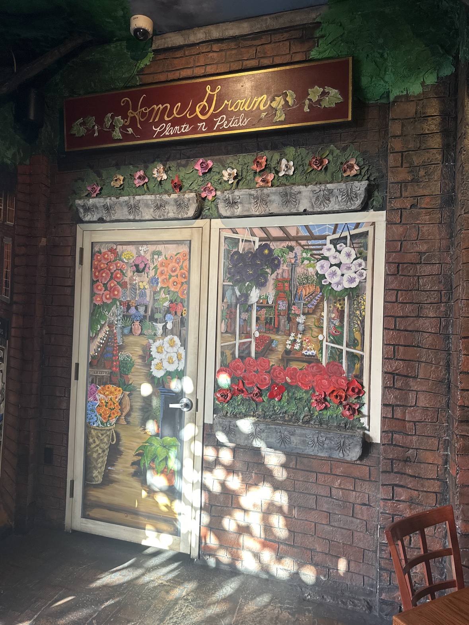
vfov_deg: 71.6
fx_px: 434
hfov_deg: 56.8
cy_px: 312
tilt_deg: +0.6
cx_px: 234
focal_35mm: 24
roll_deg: -2.5
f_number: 1.78
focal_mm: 6.86
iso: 250
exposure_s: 1/64
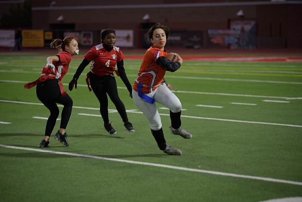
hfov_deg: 14.7
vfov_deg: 9.8
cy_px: 101
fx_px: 1175
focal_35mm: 140
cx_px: 151
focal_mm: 140
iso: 400
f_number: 2.8
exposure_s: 1/200
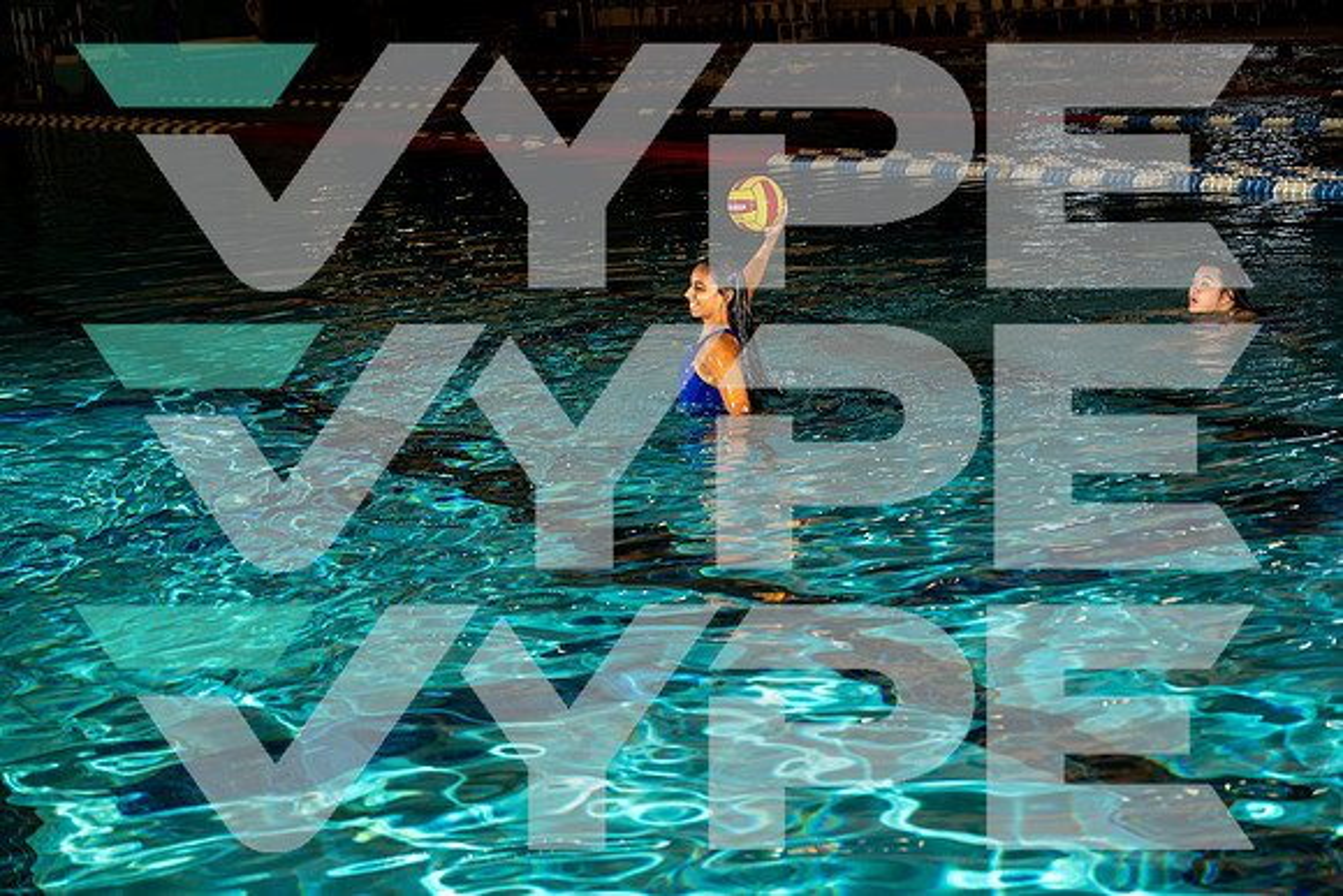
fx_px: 2612
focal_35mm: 70
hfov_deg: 28.8
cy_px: 448
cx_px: 672
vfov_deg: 19.5
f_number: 4
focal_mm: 70
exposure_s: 1/250
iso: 100
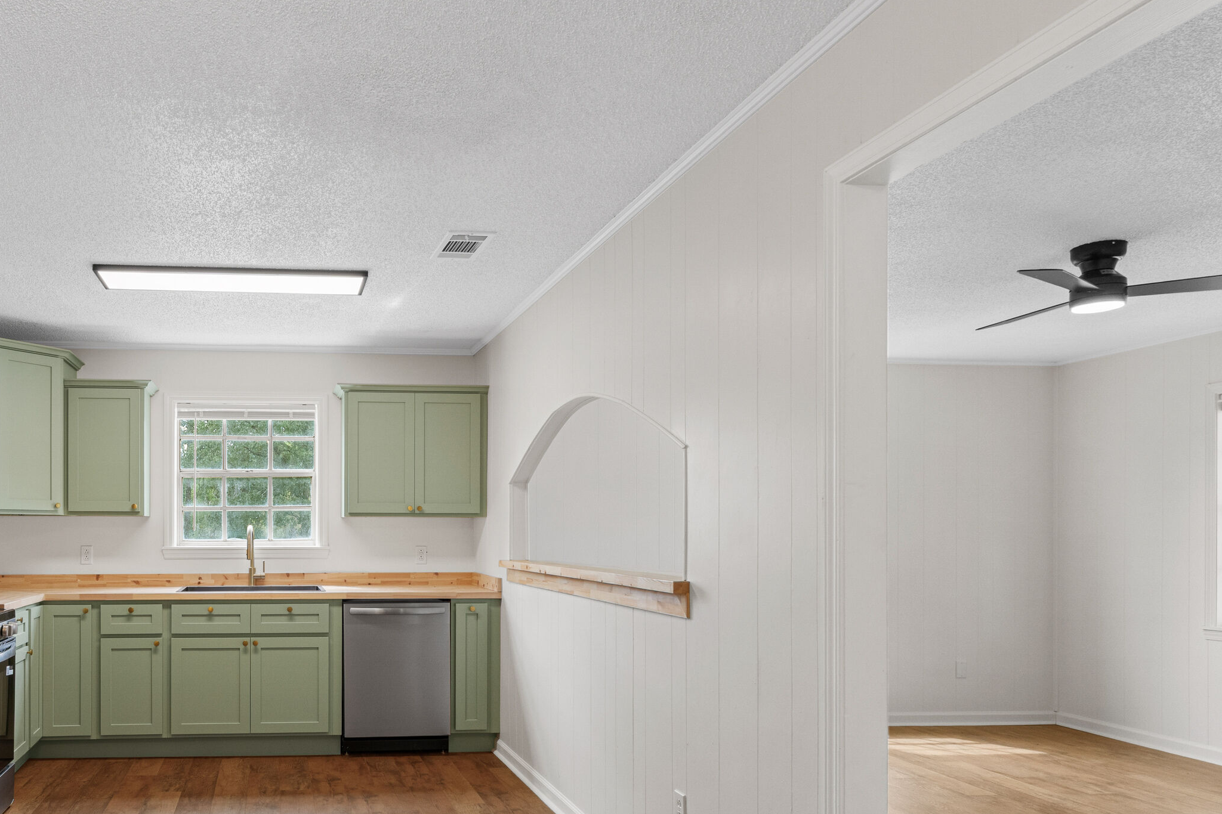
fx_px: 840
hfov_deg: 68.2
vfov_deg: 51.2
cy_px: 507
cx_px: 332
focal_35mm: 25
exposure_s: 1/6
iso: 320
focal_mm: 11
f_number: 8
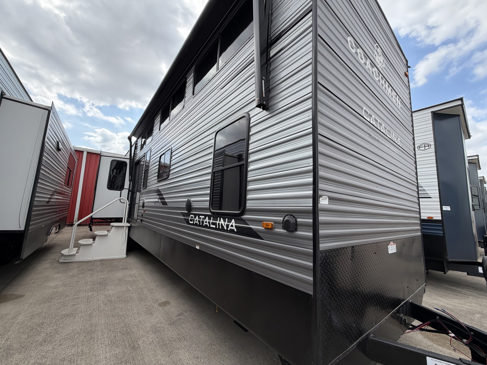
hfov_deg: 102.1
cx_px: 244
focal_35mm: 14
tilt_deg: +7.7
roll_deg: -2.0
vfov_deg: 85.7
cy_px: 182
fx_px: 197
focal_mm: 2.22
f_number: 2.2
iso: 40
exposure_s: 1/770
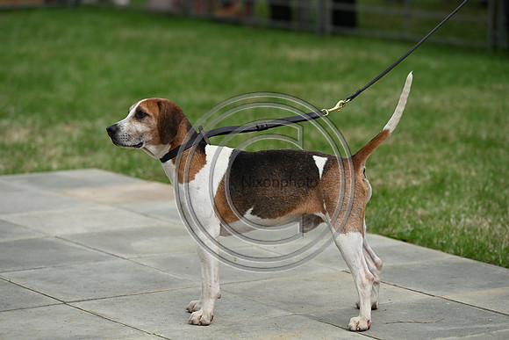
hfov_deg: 12.4
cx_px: 254
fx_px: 2333
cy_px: 170
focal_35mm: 165
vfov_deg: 8.3
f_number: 4.5
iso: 200
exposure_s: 1/1250
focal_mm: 165
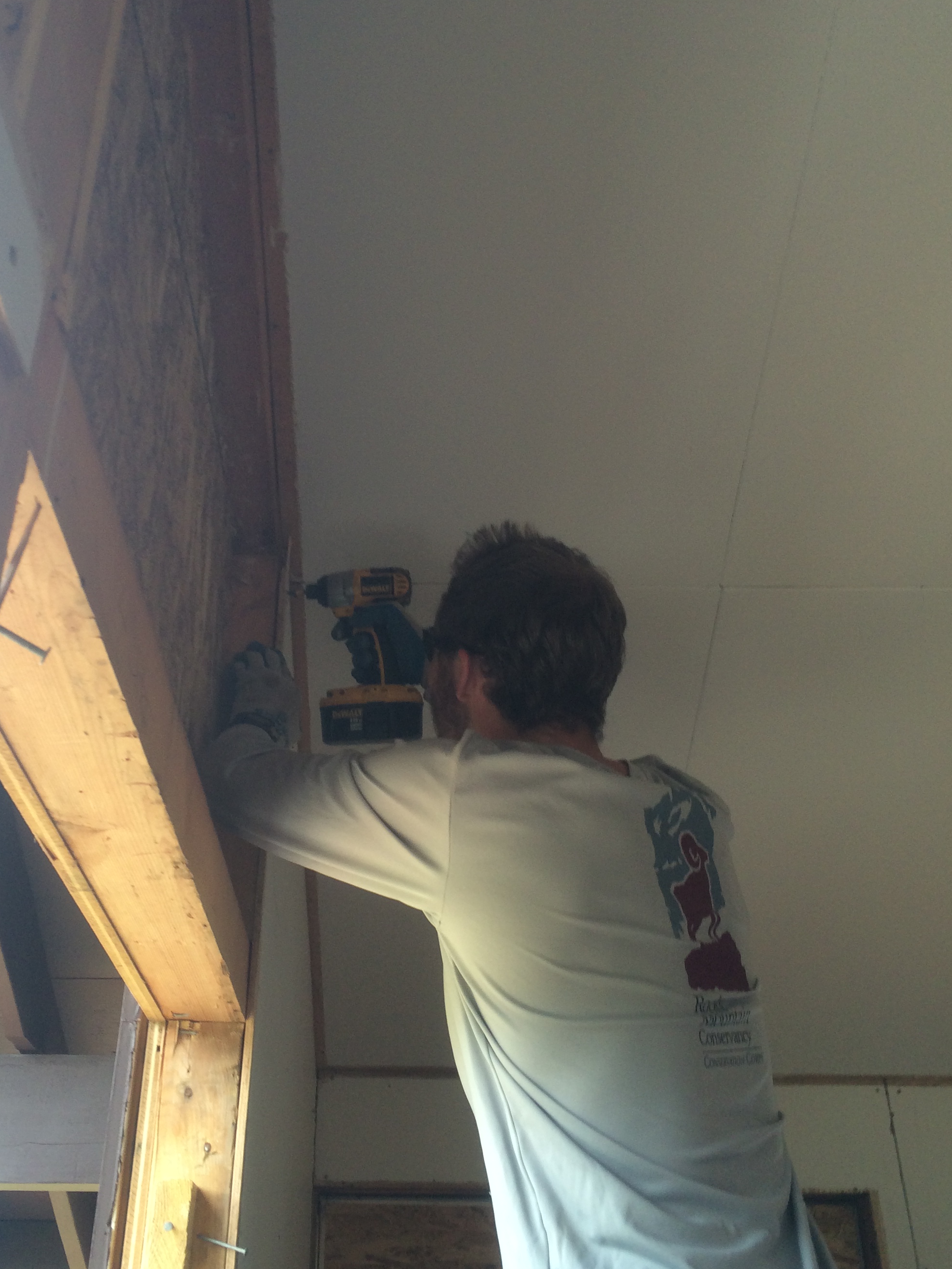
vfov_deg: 51.3
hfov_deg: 39.5
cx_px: 386
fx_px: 1320
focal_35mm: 36
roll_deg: +2.2
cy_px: 588
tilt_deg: +27.1
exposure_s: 1/120
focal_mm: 4.15
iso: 64
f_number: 2.2
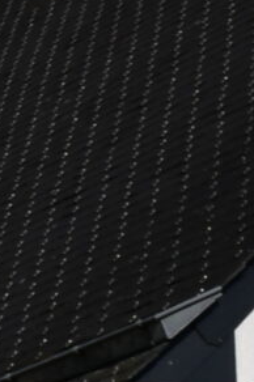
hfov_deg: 4.3
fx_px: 3352
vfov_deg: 6.2
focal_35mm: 316
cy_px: 982
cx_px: -186
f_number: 10
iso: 100
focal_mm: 24
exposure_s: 1/400
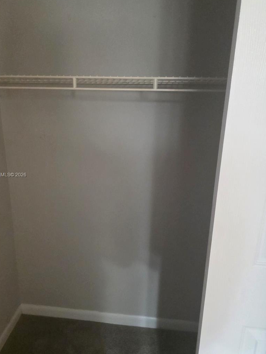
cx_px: 118
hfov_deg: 51.3
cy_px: 175
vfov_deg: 65.3
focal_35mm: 27
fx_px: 277
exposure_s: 1/120
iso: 1600
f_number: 1.7
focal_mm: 6.25
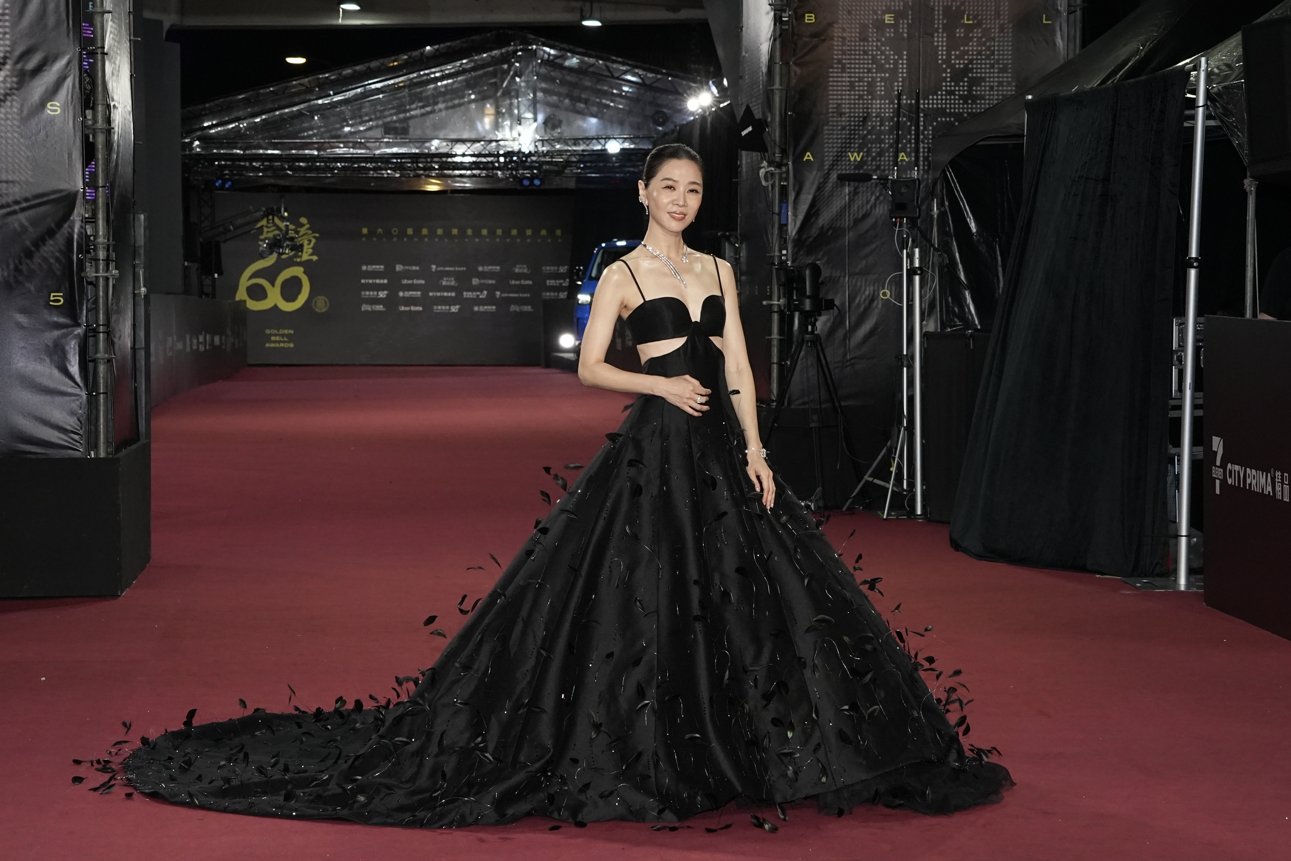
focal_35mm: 96
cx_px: 646
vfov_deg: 14.3
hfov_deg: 21.2
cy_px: 430
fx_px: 3442
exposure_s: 1/160
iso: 3200
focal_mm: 64
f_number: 7.1
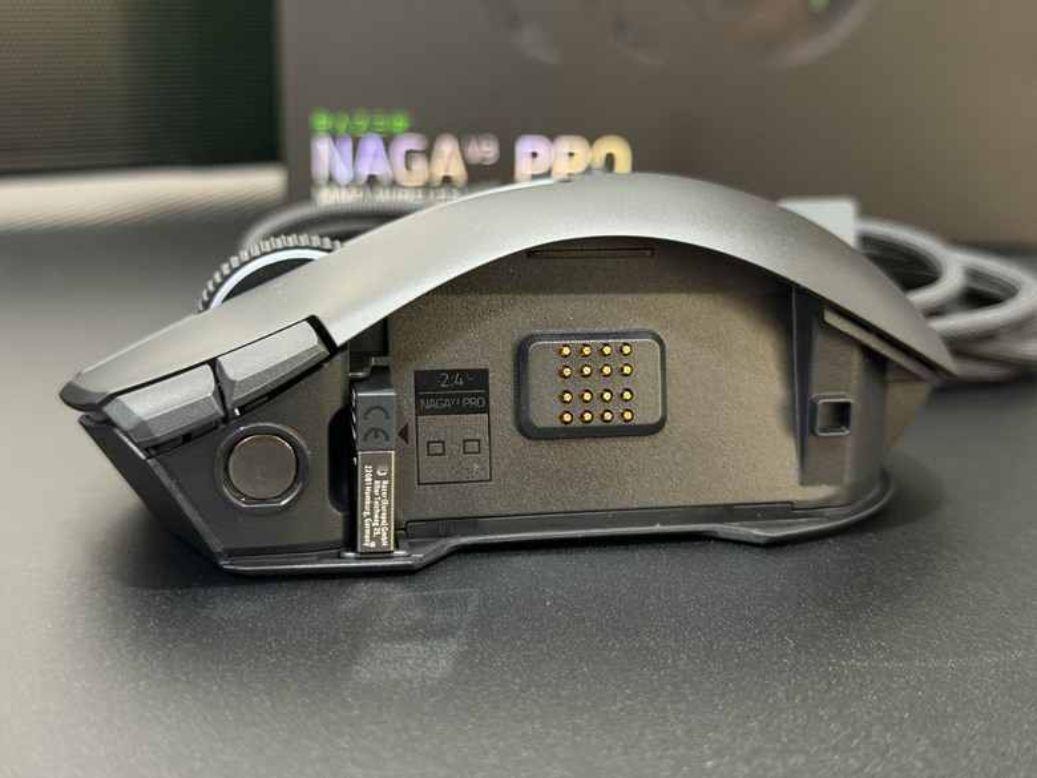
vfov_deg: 30.3
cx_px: 518
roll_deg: -0.6
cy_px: 389
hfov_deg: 39.7
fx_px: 1438
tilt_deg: -14.9
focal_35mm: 48
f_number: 1.78
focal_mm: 6.76
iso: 500
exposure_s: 1/30
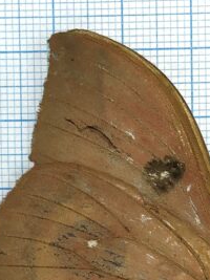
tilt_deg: -88.8
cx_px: 148
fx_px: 340
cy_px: 195
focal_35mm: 42
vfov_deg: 43.9
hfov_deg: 33.9
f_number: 1.8
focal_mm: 3.99
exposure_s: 1/960
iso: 20
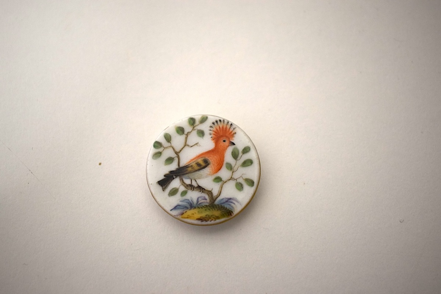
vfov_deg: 29.0
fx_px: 570
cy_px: 147
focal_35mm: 46
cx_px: 220
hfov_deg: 42.3
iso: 500
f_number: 4.2
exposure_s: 1/60
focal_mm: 31
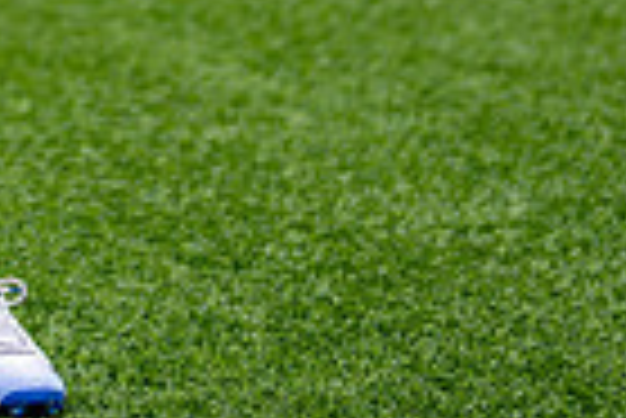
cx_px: -160
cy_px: -417
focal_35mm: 252
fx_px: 4387
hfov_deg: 8.1
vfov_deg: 5.4
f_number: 1.2
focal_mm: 50
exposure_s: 1/10000
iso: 100
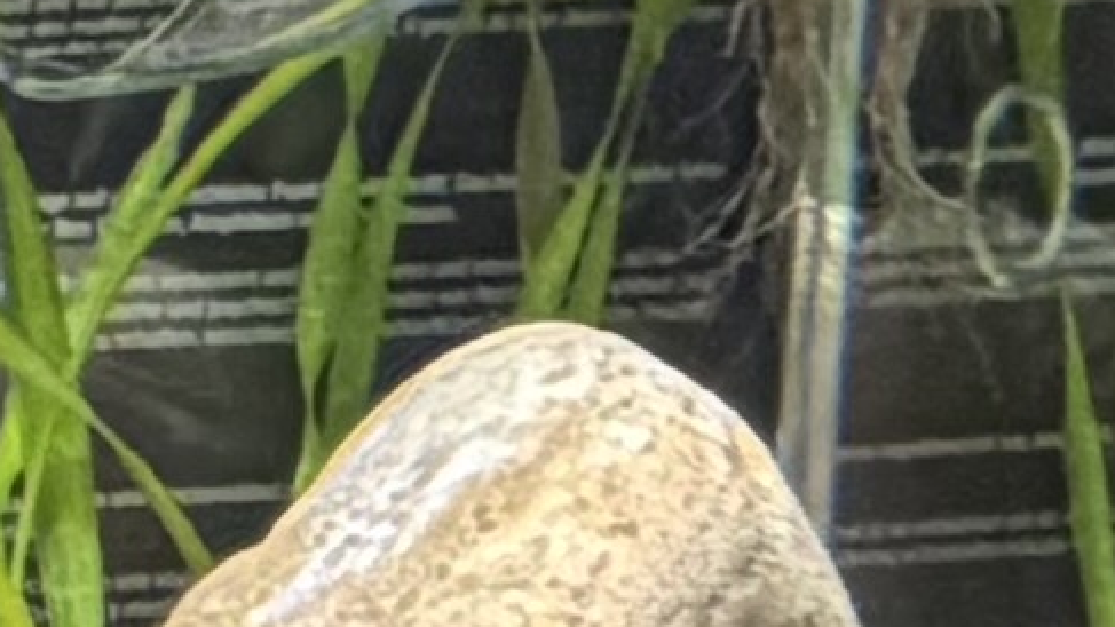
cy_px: 1773
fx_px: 3400
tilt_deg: -15.9
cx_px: -1628
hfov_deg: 13.3
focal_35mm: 115
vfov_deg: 8.9
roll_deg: +1.5
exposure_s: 1/118
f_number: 2.2
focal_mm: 2.22
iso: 125
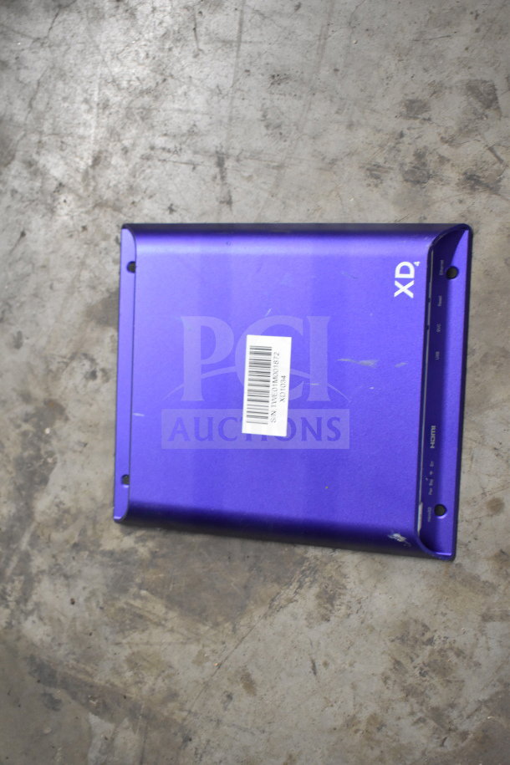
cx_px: 255
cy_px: 382
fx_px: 861
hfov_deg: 33.0
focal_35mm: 40
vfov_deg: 47.9
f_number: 4
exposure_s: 1/40
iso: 2500
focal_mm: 27
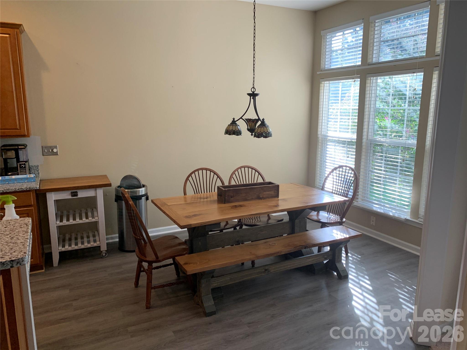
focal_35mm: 26
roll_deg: +0.4
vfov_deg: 53.1
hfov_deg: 67.3
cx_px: 234
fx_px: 351
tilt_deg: -10.9
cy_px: 175
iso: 64
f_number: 1.8
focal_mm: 4.25
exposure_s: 1/121
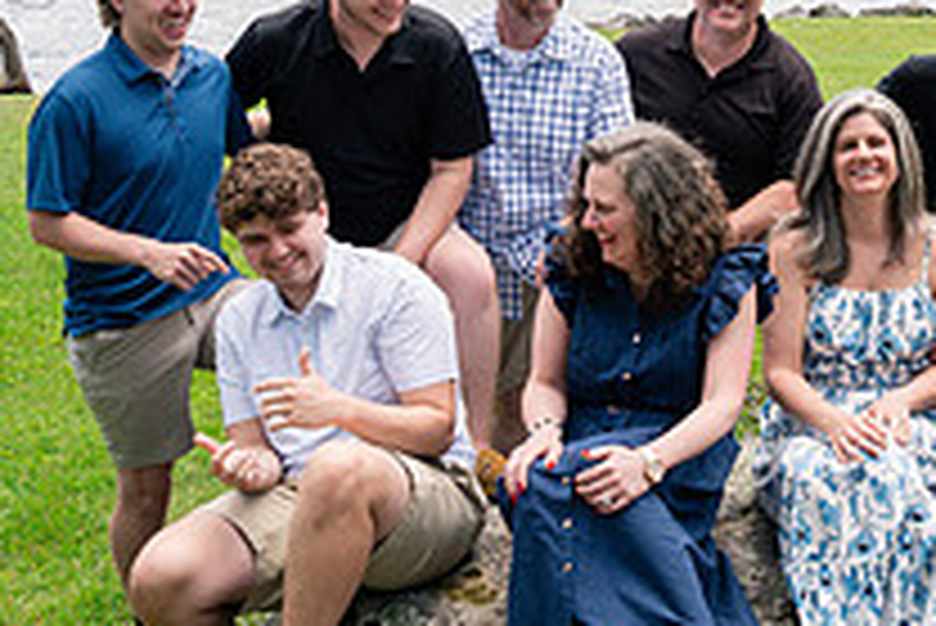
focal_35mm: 72
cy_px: 149
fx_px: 1873
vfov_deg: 18.8
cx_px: 948
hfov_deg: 26.5
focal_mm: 24
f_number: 6.3
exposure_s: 1/250
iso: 250
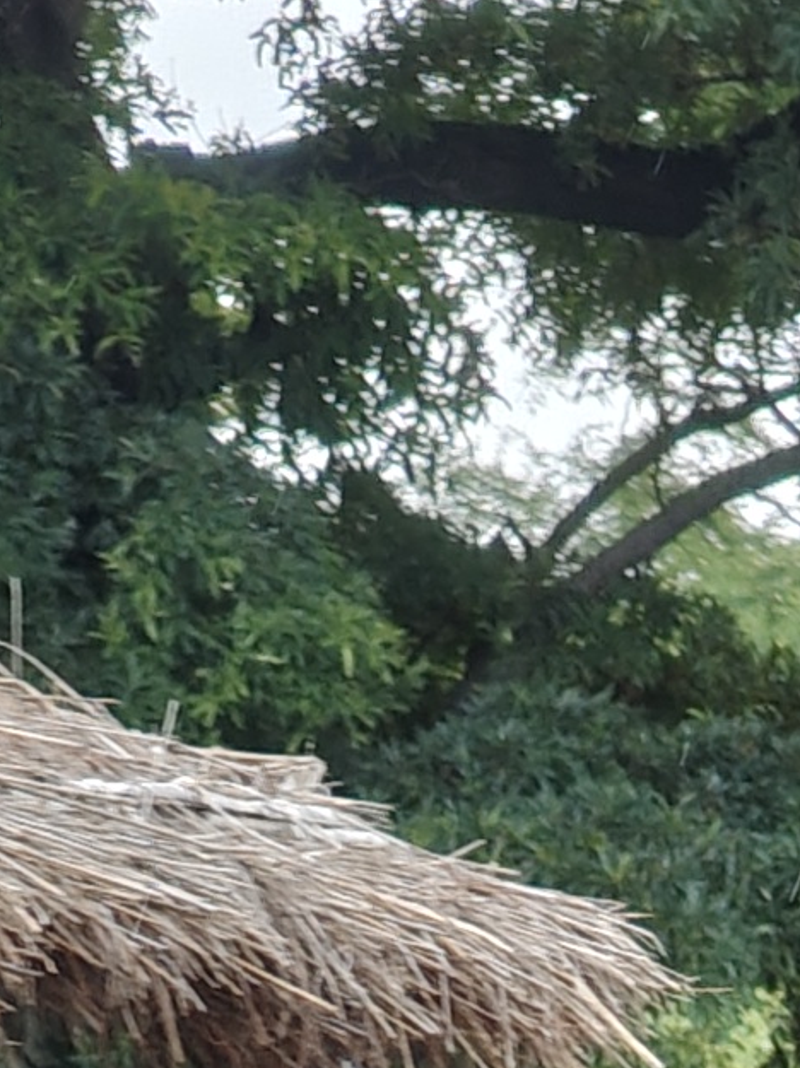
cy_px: 2960
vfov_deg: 4.2
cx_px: -503
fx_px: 14158
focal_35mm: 459
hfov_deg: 3.2
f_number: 2.55
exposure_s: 1/230
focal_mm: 13.3
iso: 71
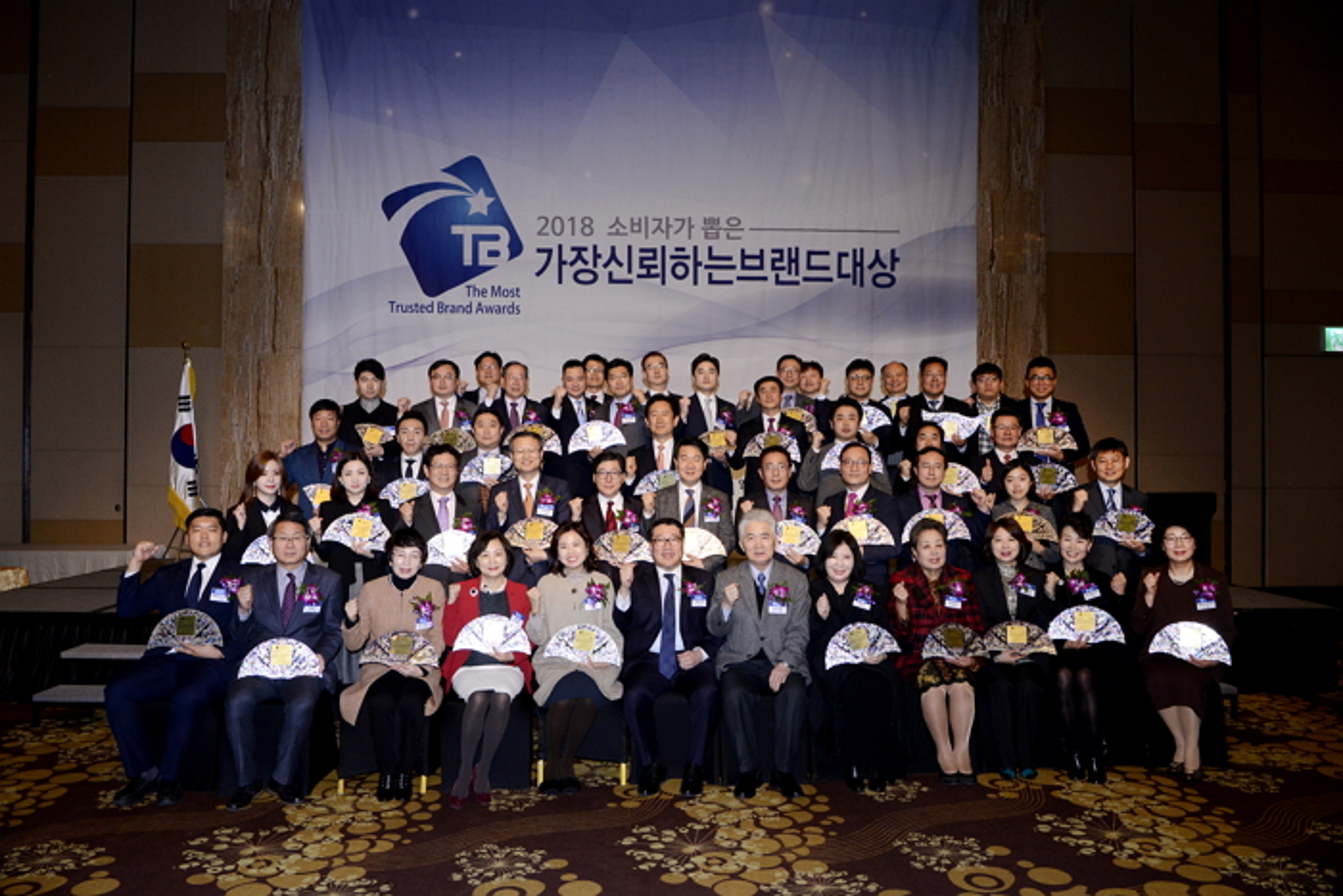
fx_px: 1679
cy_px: 448
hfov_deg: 43.6
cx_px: 672
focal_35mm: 45
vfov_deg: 29.9
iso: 1600
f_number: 7.1
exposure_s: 1/250
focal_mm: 45
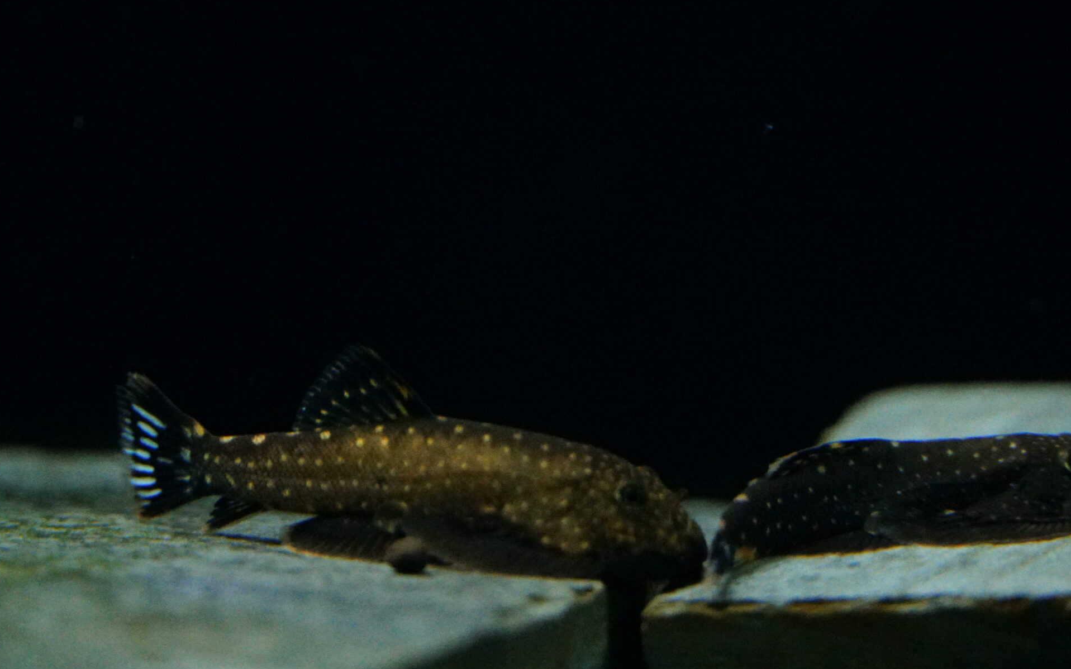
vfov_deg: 4.8
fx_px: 8046
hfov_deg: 7.6
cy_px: 228
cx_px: 484
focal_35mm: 276
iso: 10000
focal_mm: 135
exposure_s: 1/200
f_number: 5.6
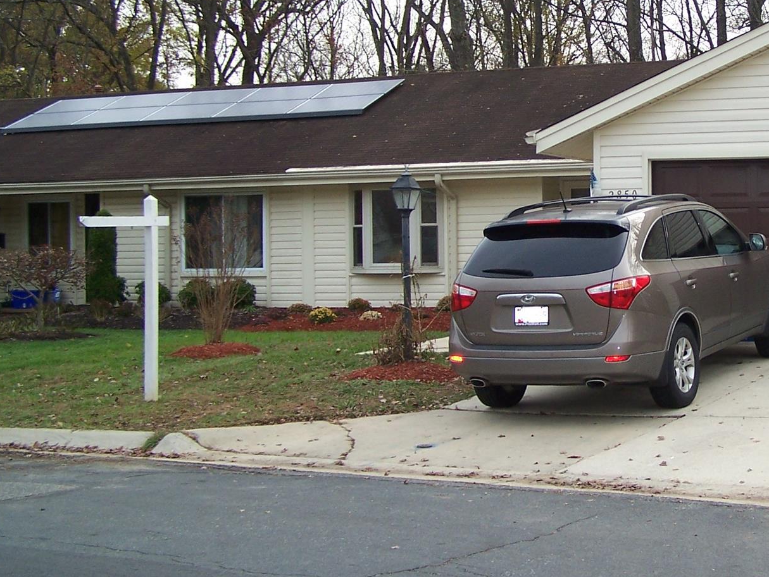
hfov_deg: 29.4
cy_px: 193
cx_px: 641
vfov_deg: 22.8
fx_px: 1422
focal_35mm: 64
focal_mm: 6.3
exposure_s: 1/350
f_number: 2.8
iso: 80
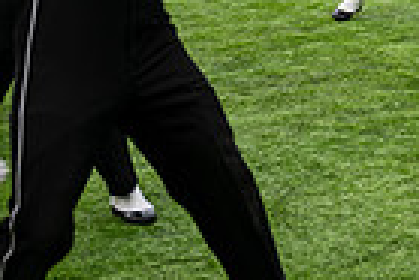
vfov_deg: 6.9
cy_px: -212
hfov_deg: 9.7
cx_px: 871
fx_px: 2284
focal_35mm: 196
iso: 100
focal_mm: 47
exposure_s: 1/500
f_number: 2.8
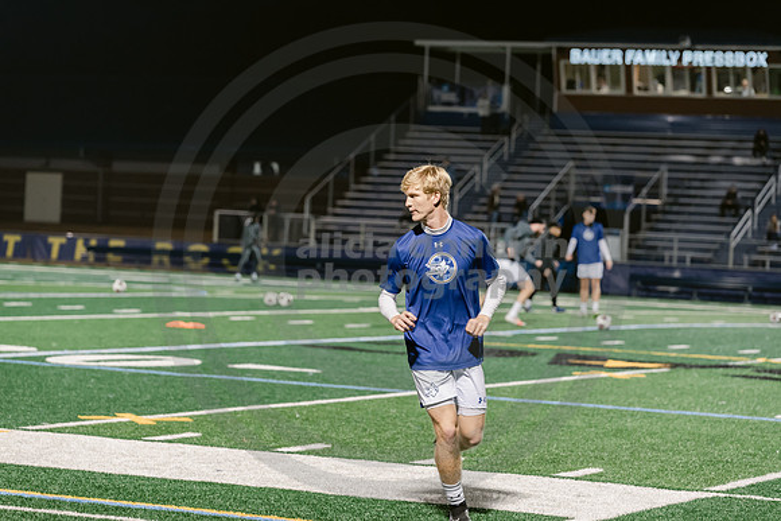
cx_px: 390
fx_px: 2647
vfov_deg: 11.2
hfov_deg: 16.8
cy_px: 260
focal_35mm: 122
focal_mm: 122
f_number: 4
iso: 2500
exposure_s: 1/250
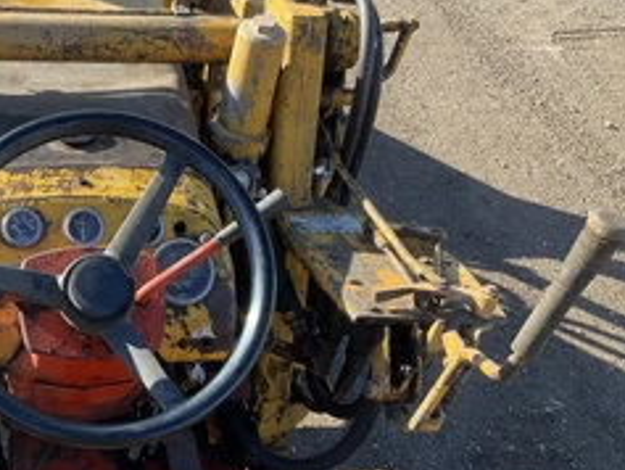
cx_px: 103
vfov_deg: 29.3
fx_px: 885
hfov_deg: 37.2
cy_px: 349
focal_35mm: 49
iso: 25
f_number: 1.8
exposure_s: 1/367
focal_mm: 3
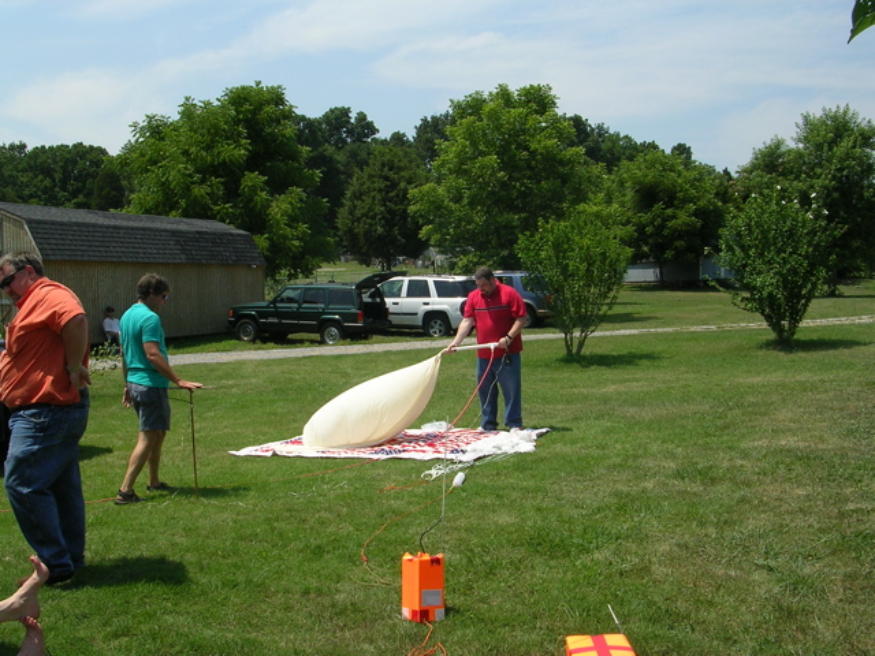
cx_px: 438
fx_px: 961
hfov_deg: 49.0
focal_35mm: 38
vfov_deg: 37.7
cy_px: 328
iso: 50
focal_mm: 5.8
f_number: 5.6
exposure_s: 1/347
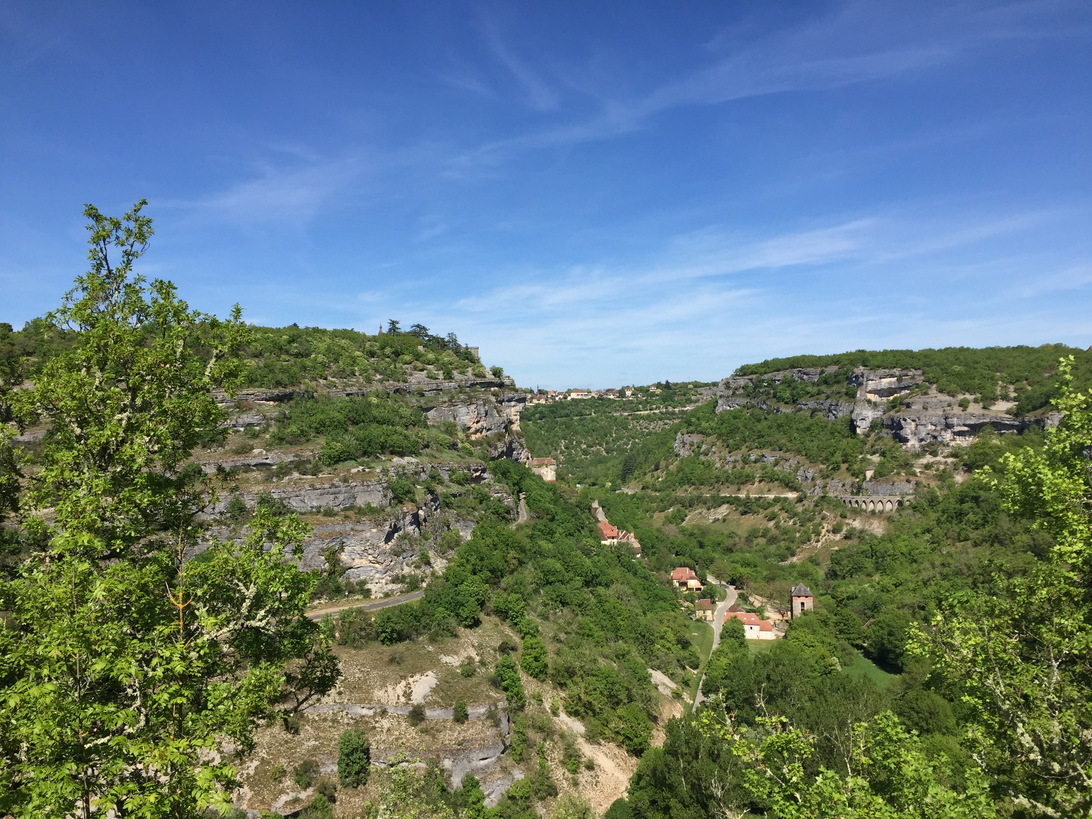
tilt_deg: -1.1
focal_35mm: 29
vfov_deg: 48.2
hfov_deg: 61.7
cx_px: 546
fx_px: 915
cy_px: 410
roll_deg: +1.3
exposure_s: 1/2326
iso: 32
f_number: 2.2
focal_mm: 4.15
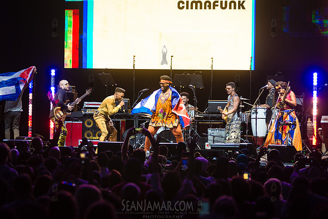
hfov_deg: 15.2
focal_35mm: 135
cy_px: 110
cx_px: 164
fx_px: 1230
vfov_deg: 10.2
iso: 640
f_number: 2.8
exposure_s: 1/250
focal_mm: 135
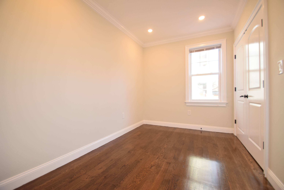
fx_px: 118
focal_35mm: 15
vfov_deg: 77.4
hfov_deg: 100.3
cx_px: 142
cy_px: 95
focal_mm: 10
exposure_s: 1/100
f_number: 5
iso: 800
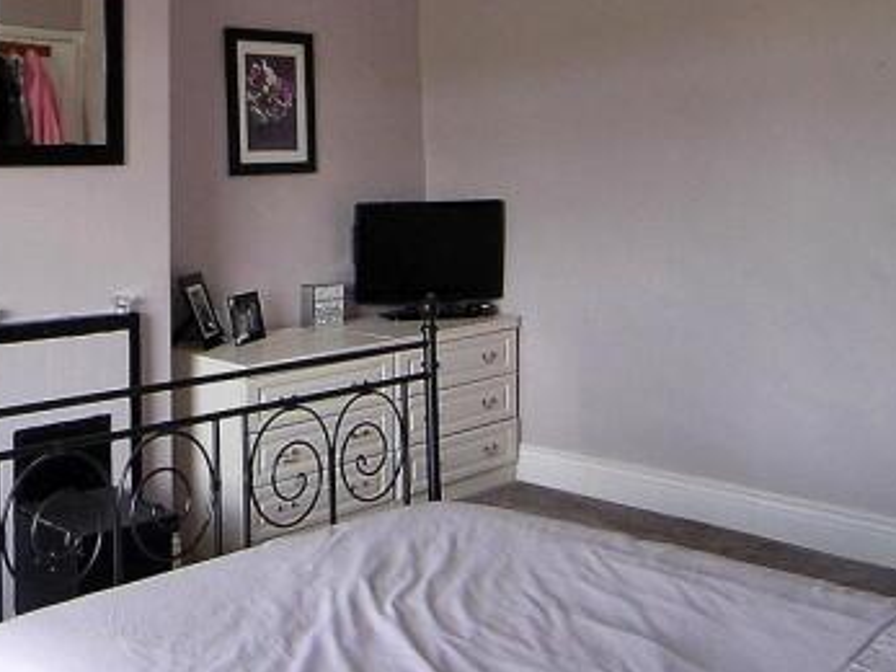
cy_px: 167
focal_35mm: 42
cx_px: 177
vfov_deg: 33.6
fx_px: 1087
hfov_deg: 42.7
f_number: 3
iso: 100
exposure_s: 1/200
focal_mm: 4.5
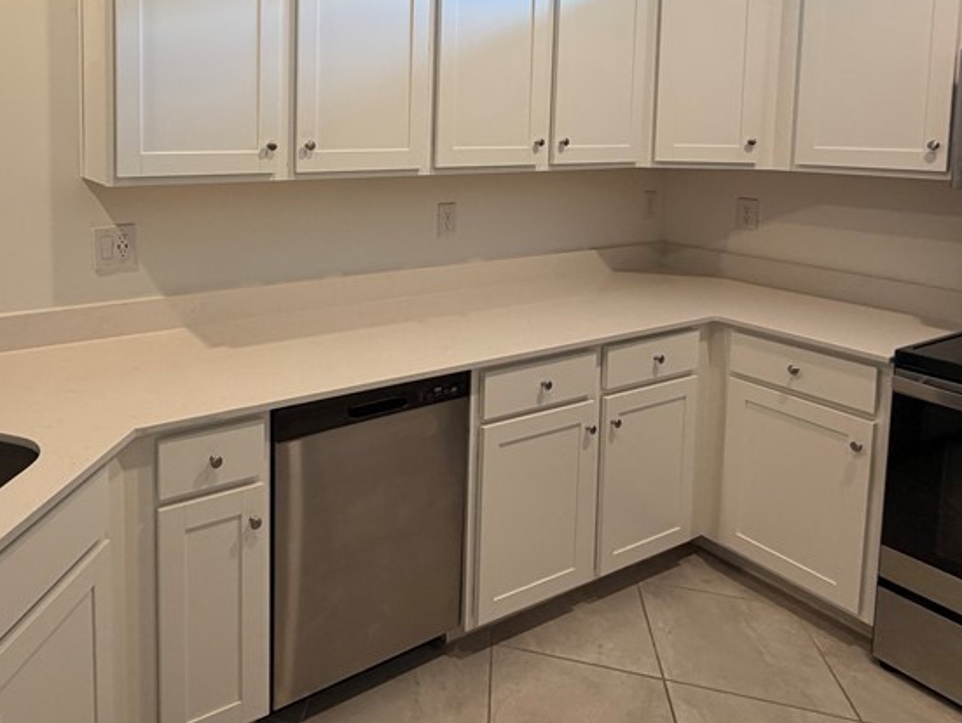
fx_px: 723
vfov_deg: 50.8
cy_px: 176
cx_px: 283
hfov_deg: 64.6
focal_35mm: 26
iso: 200
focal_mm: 2.22
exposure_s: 1/60
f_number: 2.2
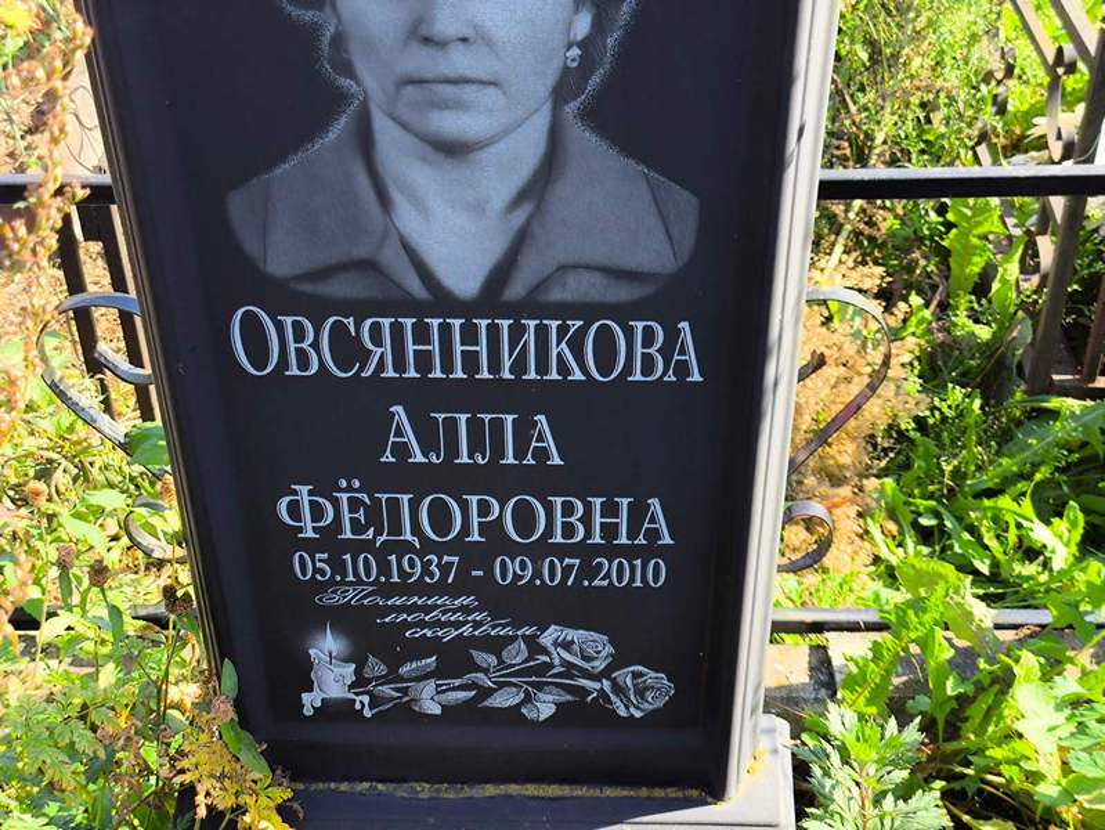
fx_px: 1597
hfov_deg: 38.2
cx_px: 552
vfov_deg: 29.1
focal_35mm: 50
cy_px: 415
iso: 50
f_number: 1.7
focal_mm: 4.71
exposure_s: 1/382
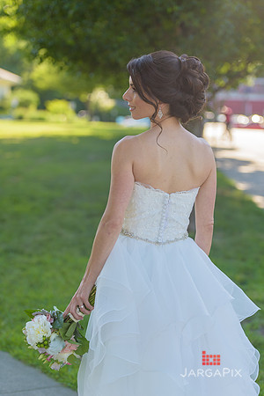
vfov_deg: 21.5
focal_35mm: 95
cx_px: 132
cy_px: 198
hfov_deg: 14.4
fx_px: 1045
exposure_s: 1/800
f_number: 3.2
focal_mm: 95
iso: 200
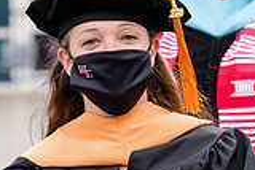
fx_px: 3602
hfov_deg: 4.1
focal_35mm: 508
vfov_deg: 2.7
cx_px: 188
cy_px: 131
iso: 500
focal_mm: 140
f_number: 5.6
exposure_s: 1/500
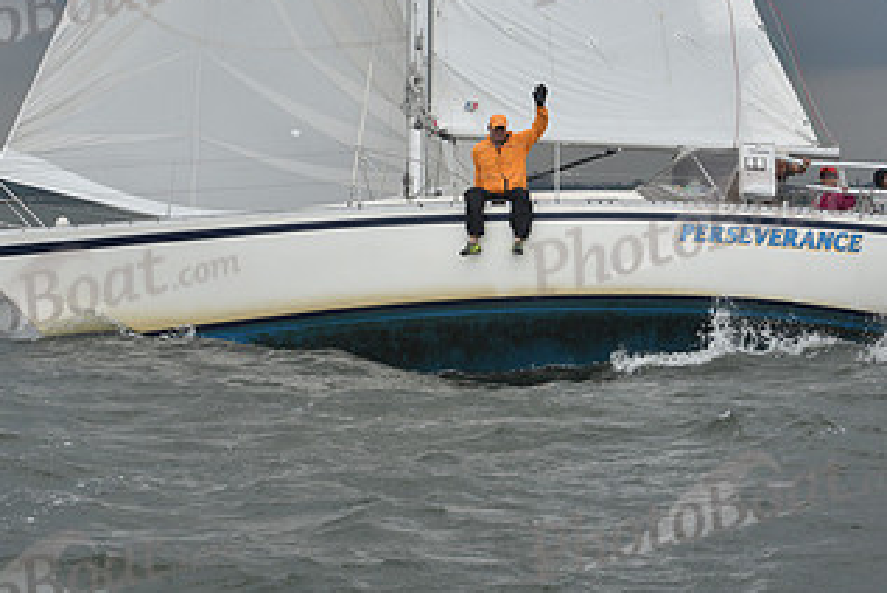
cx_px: 386
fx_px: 3157
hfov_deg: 16.0
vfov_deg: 10.7
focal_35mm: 128
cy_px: 119
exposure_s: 1/640
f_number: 10
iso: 250
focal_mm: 70
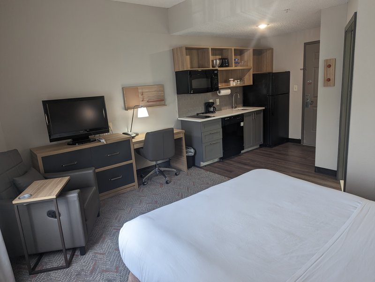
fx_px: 260
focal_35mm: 24
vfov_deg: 56.9
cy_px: 141
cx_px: 188
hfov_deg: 71.5
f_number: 1.85
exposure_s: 1/40
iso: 62
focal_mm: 6.81
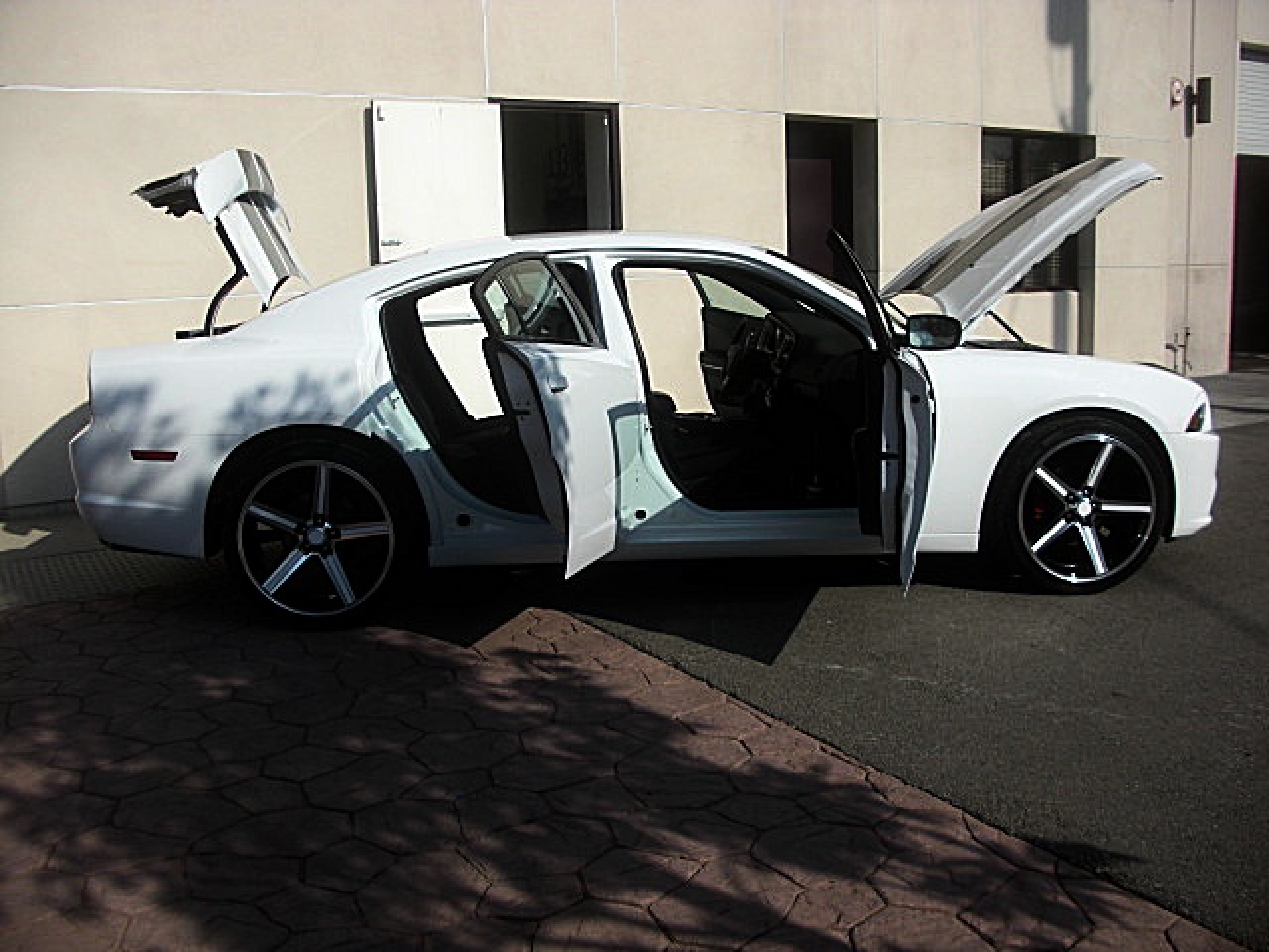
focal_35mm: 36
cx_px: 634
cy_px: 476
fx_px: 1320
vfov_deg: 39.7
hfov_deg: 51.4
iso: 50
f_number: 7.9
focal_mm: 6.3
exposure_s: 1/200
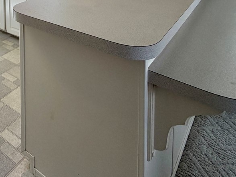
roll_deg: +1.5
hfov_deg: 43.0
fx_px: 259
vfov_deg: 29.4
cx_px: 7
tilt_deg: -4.3
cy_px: -60
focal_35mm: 38
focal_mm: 2.22
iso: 100
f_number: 2.2
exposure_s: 1/120
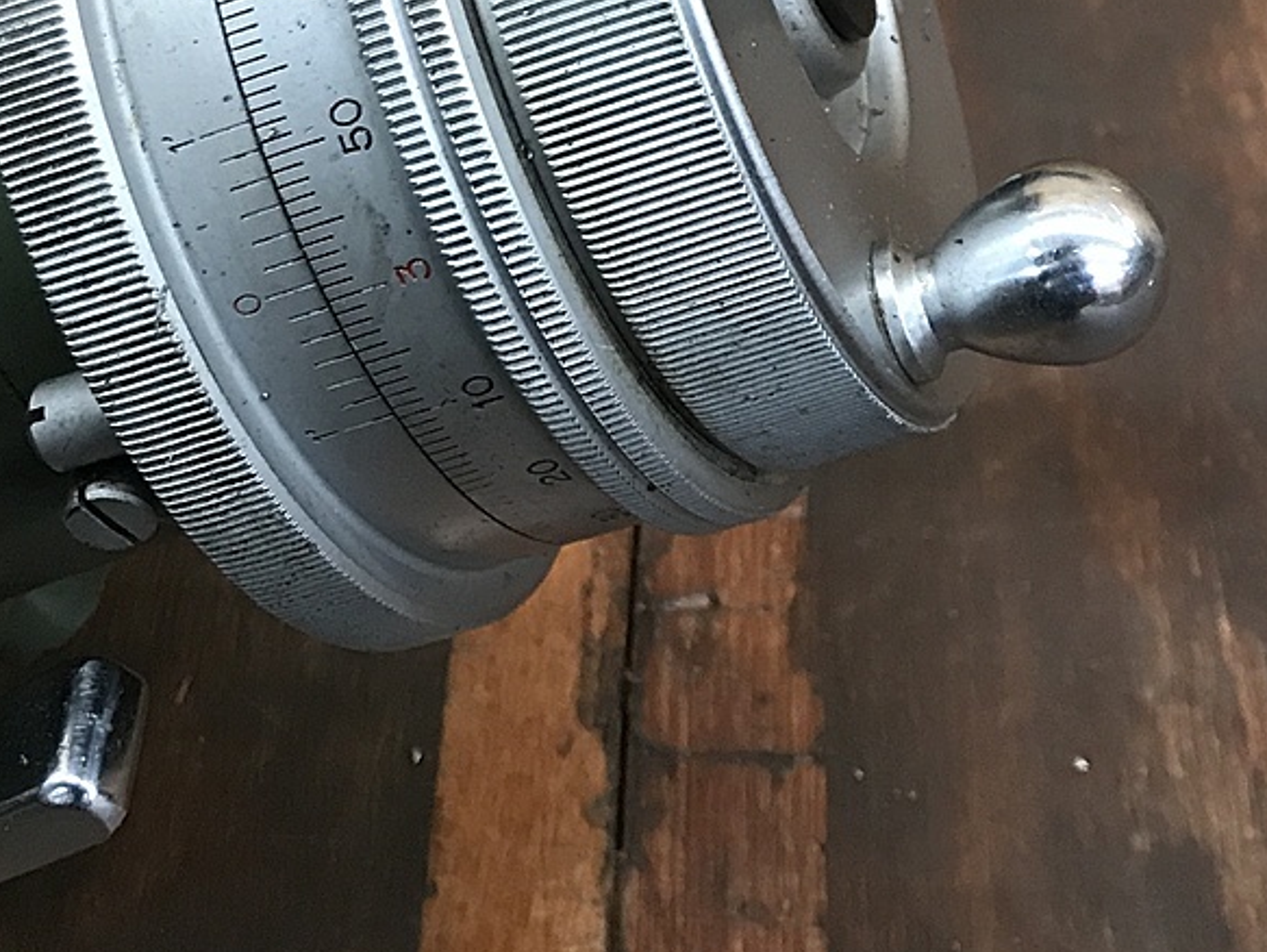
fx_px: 2637
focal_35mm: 72
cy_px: -90
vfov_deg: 19.6
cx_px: 748
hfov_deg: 27.0
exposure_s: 1/17
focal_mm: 3.99
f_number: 1.8
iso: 64
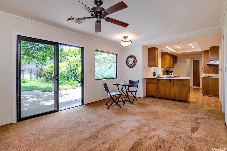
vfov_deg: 73.7
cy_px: 76
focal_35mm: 16
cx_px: 114
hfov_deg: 96.7
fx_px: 101
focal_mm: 11
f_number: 5
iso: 100
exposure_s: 1/30
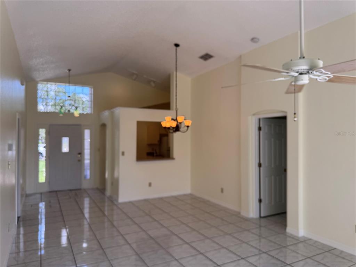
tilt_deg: -0.6
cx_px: 178
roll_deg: -1.0
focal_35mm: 24
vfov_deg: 56.8
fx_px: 247
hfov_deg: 71.6
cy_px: 134
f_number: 1.78
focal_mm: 6.76
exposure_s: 1/535
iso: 80
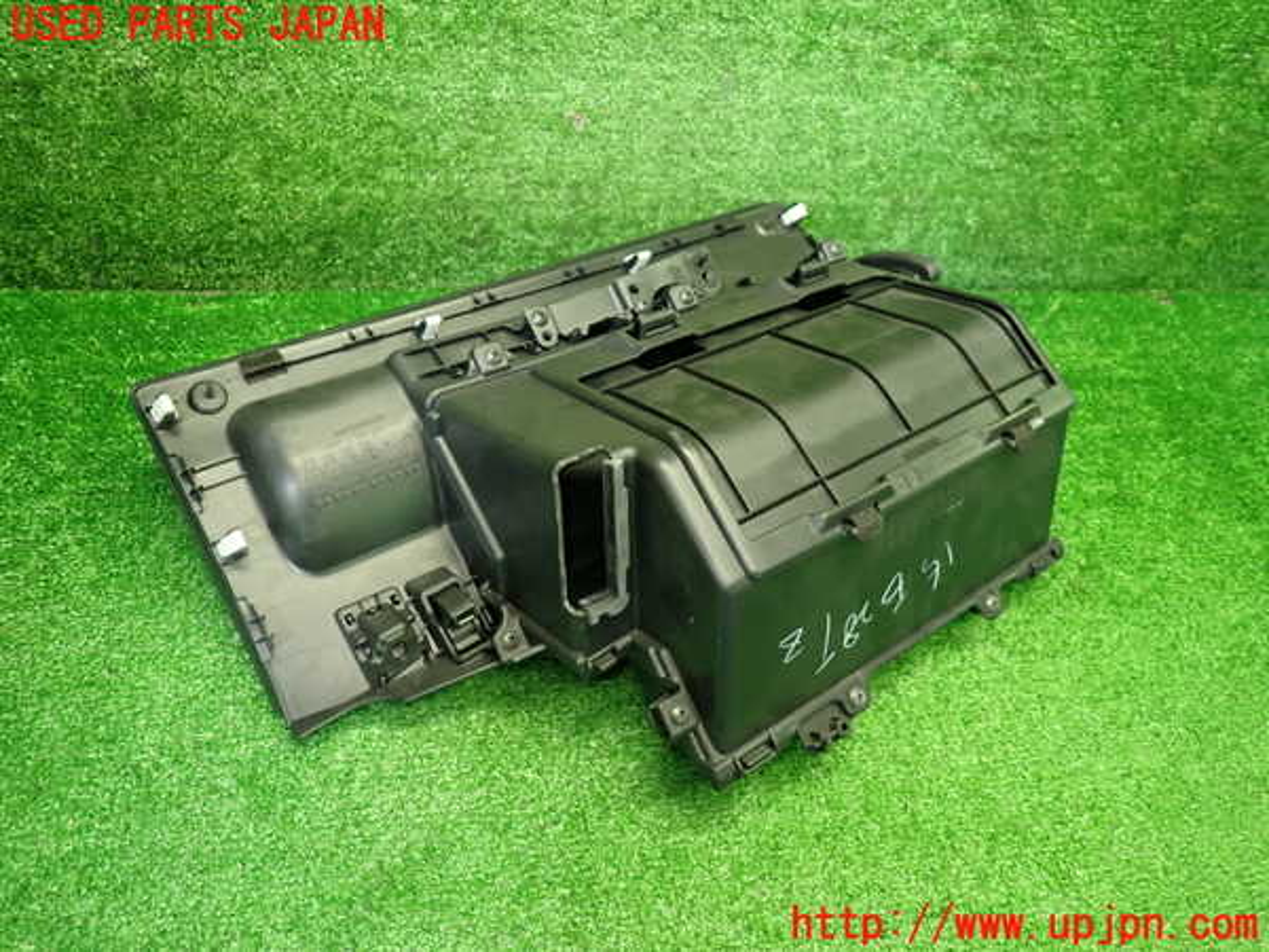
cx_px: 634
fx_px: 916
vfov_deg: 54.9
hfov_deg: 69.4
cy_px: 476
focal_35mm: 25
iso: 250
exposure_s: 1/30
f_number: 2
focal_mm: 4.5
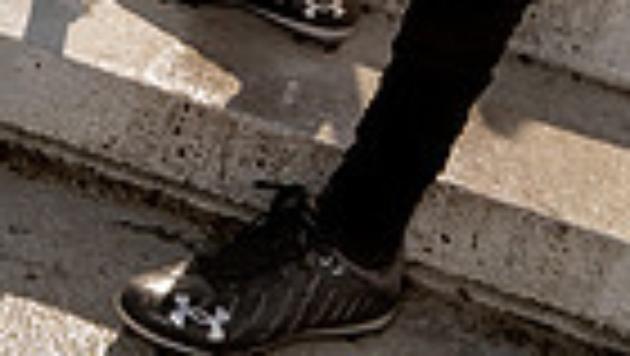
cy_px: -613
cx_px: 338
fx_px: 1689
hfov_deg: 21.1
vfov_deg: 9.9
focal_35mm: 101
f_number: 5.6
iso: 100
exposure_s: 1/250
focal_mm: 30
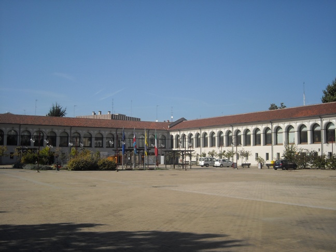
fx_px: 427
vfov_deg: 32.9
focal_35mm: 44
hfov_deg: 42.9
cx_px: 168
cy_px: 126
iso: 64
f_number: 6.1
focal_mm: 7.1
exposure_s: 1/384
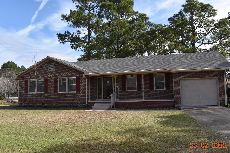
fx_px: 192
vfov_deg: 43.6
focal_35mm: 30
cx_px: 123
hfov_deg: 61.9
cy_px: 73
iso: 125
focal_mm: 18
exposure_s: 1/250
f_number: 8
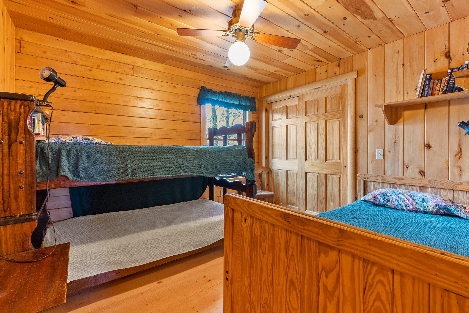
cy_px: 156
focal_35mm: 16
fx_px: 209
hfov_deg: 96.7
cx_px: 234
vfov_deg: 73.8
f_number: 7.1
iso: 320
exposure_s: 2.5
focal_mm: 16
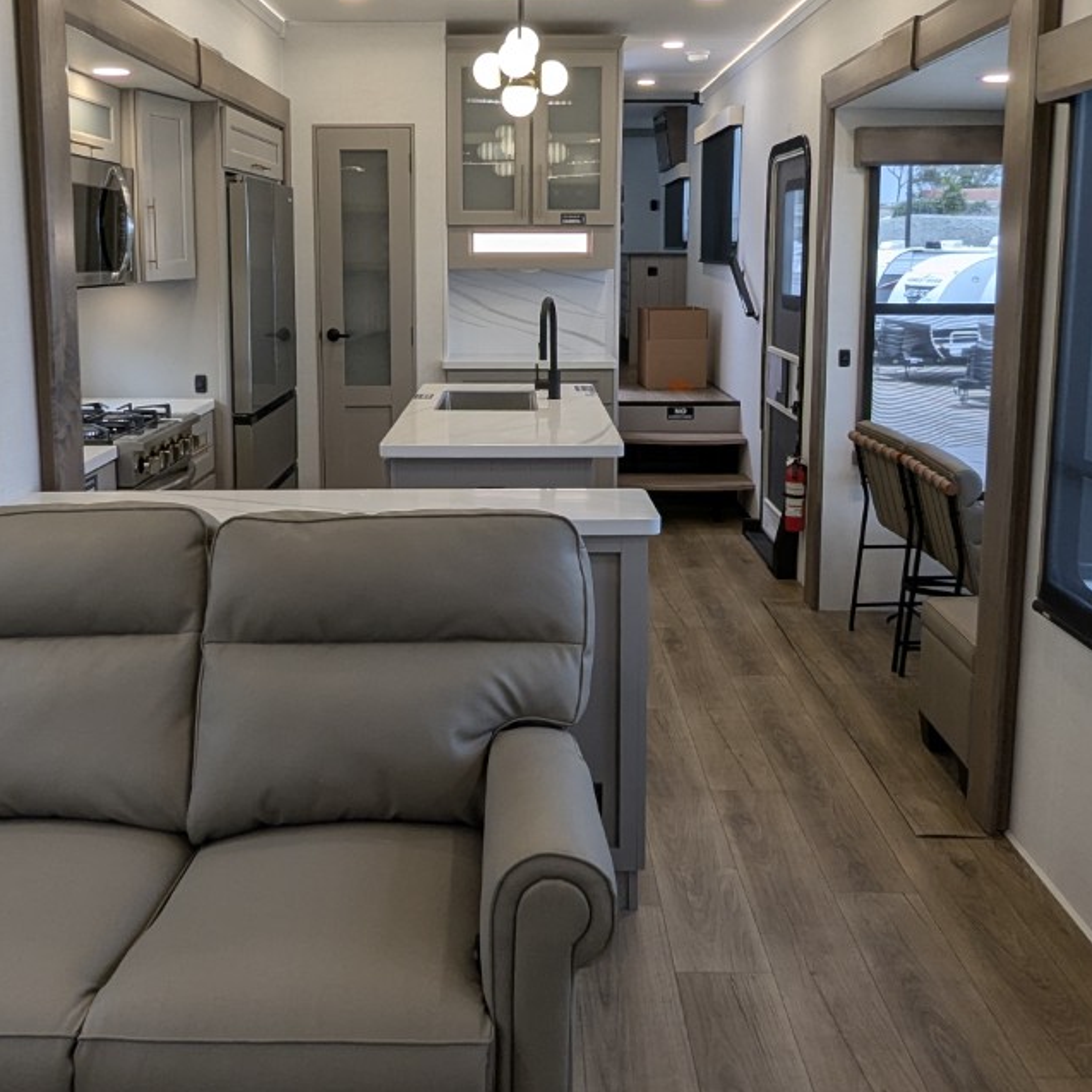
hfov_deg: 52.5
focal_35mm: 31
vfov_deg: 51.8
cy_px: 393
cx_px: 520
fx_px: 1106
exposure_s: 1/178
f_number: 2.2
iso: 78
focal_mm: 2.35
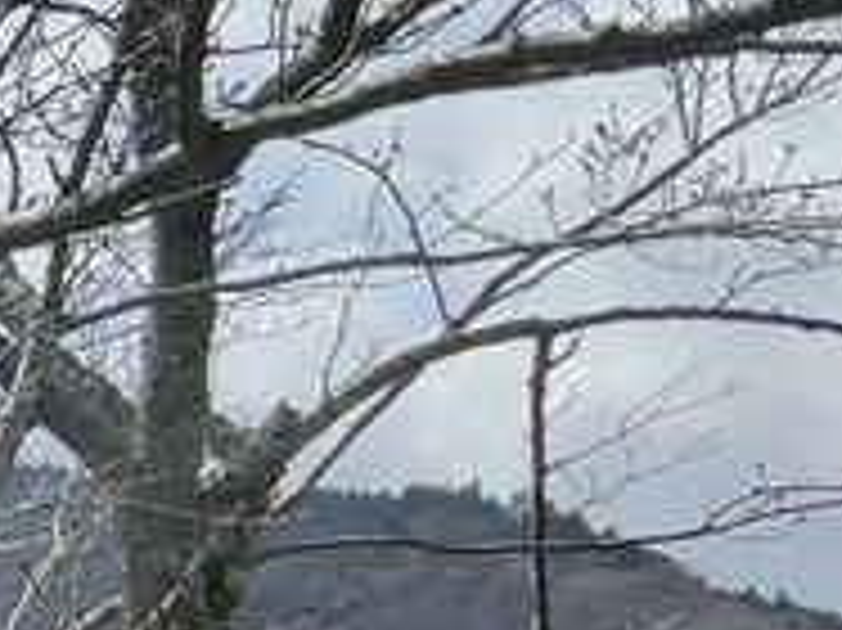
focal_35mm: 167
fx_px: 4060
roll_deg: +0.1
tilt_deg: +1.2
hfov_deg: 9.4
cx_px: -1643
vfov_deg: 8.5
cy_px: 1156
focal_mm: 4.2
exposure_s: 1/3509
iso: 32
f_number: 1.6
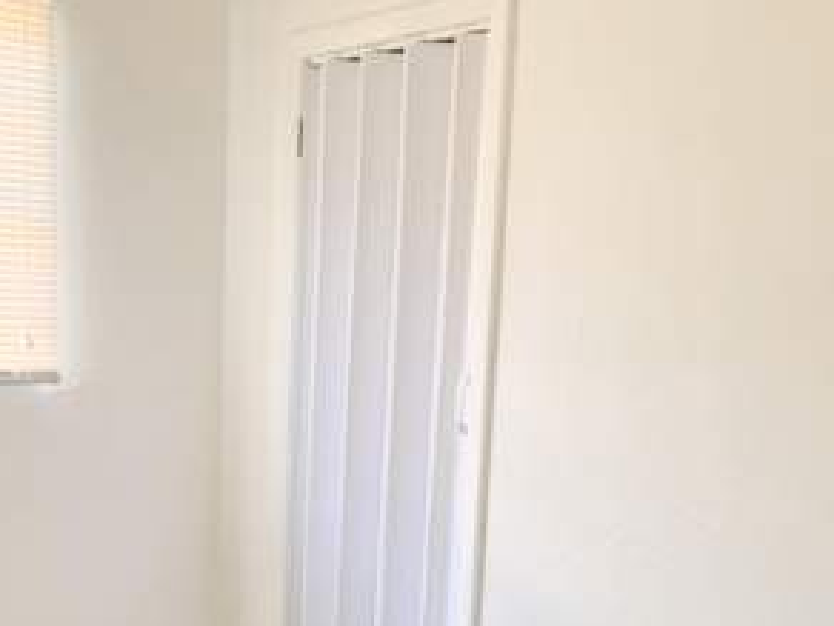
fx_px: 1373
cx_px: 217
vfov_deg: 24.0
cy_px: 683
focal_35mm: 57
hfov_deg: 33.2
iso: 400
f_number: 1.8
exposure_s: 1/50
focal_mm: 4.25
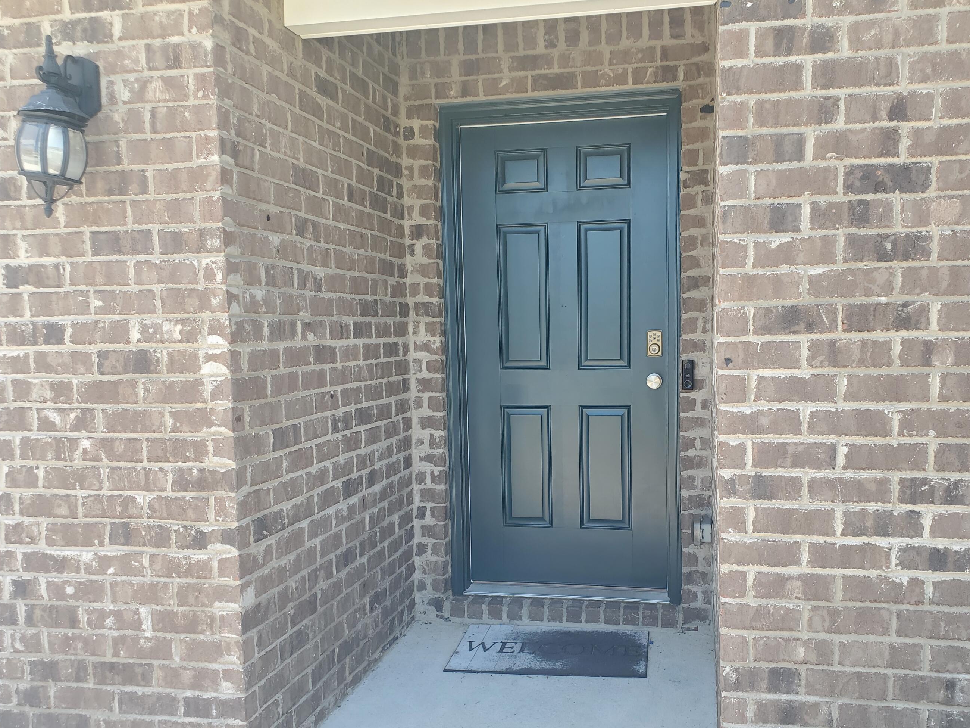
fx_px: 841
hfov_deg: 59.8
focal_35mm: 30
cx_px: 536
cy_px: 395
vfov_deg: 46.7
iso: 50
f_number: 2.4
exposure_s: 1/133
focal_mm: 4.3
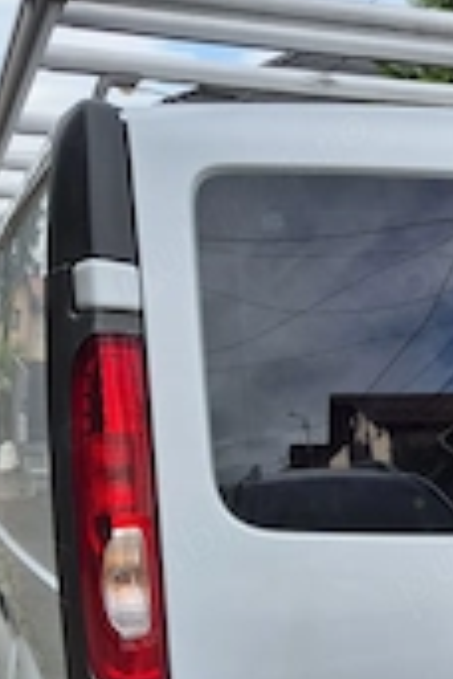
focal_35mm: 56
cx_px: 381
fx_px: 1057
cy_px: 576
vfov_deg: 34.2
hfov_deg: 23.7
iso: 25
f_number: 1.8
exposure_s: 1/1006
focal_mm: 5.4
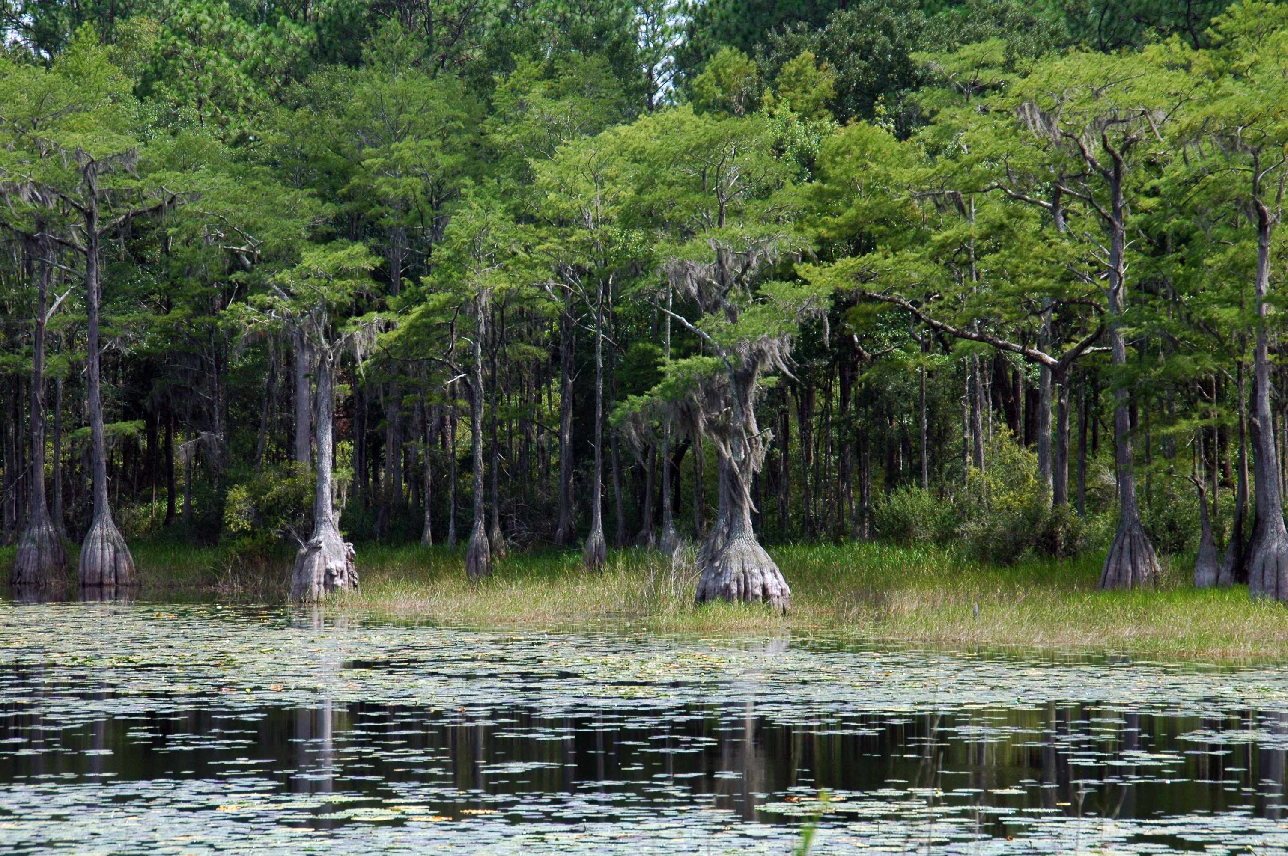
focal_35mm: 153
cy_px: 428
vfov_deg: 9.0
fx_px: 5469
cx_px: 644
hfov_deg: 13.4
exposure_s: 1/320
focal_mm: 102
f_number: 8
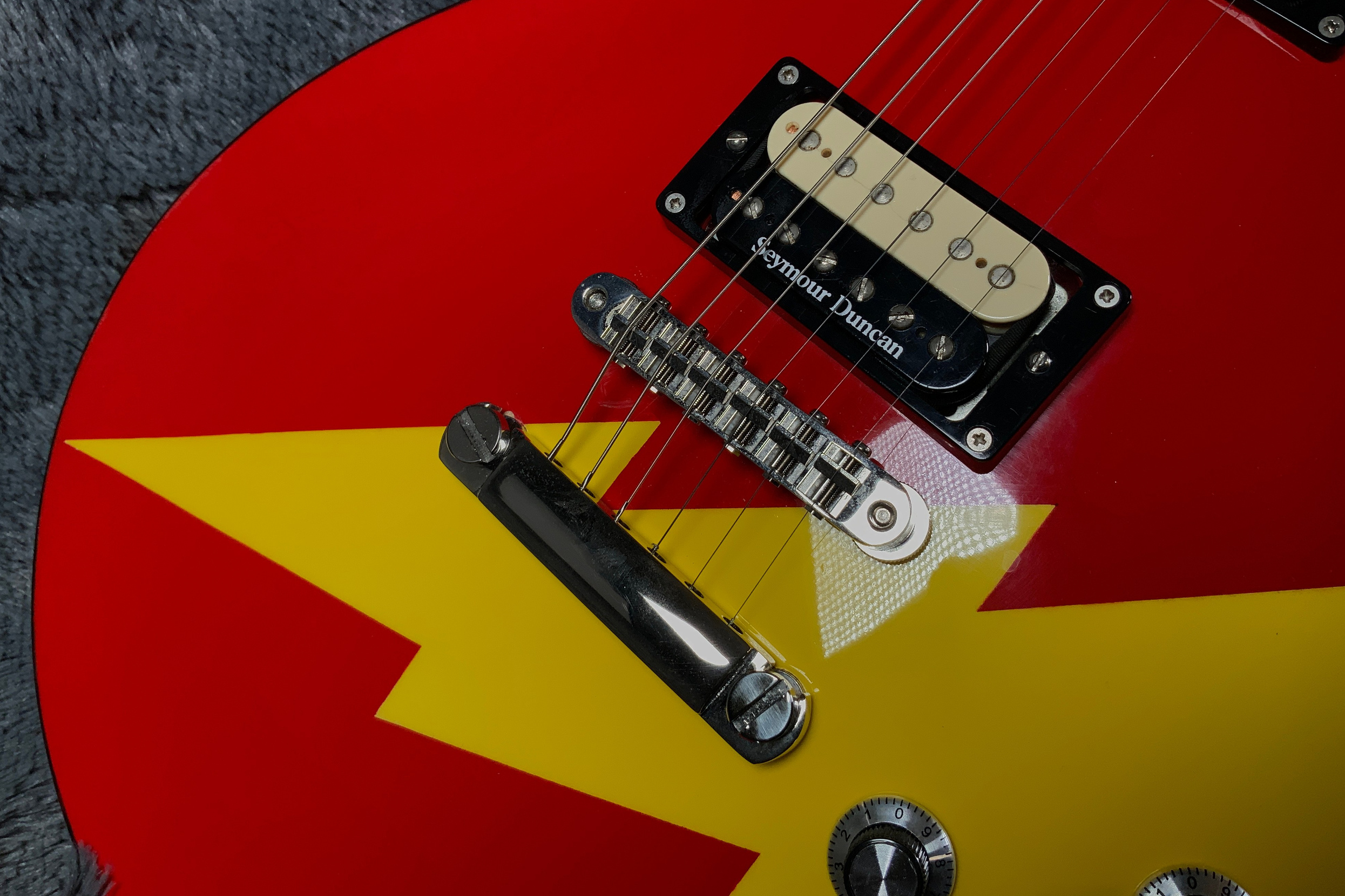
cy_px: 389
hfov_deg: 60.3
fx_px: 1158
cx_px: 690
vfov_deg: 42.2
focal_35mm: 31
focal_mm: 3
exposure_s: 1/312
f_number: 1.8
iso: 20
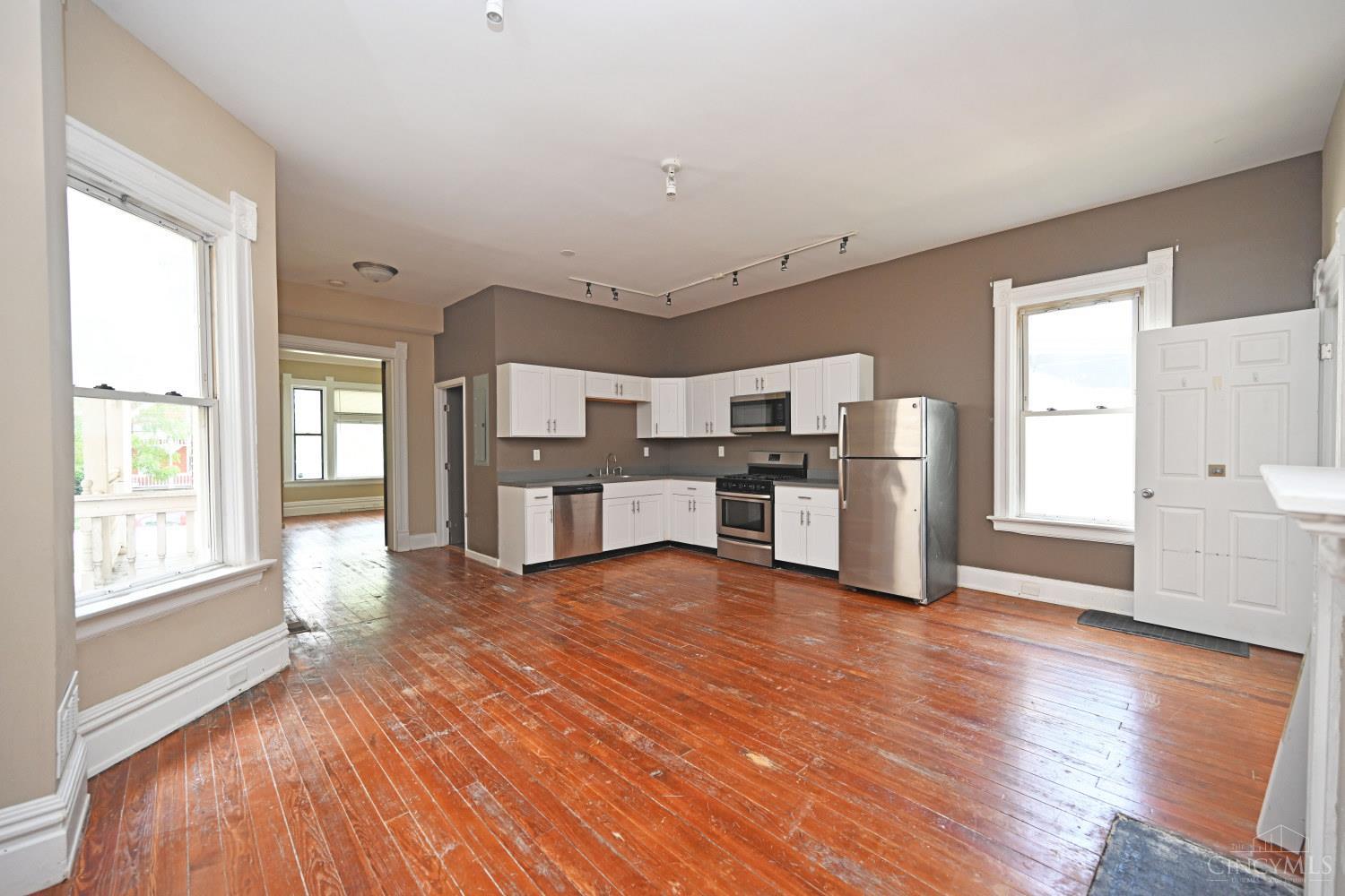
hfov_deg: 104.3
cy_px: 448
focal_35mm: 14
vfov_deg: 81.2
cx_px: 672
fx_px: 523
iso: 360
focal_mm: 14
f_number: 4
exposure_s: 1/60
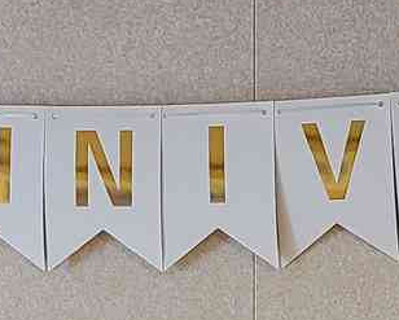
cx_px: 333
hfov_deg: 12.1
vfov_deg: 9.5
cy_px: 483
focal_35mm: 158
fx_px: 1868
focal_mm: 5.4
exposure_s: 1/40
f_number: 1.8
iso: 200
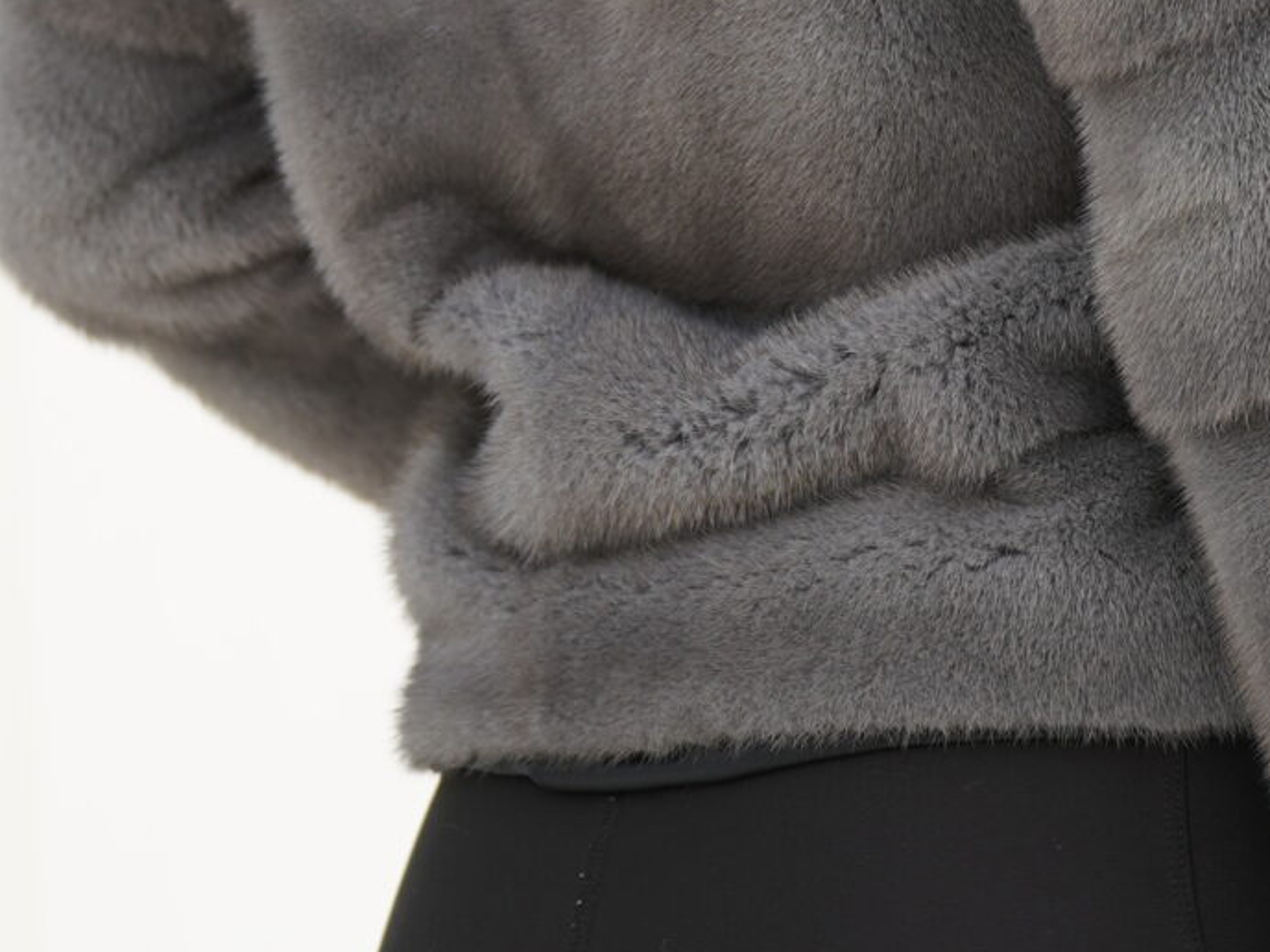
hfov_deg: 3.2
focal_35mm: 619
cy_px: -402
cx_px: 540
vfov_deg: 2.4
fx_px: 22710
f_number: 2.8
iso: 160
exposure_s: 1/250
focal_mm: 173
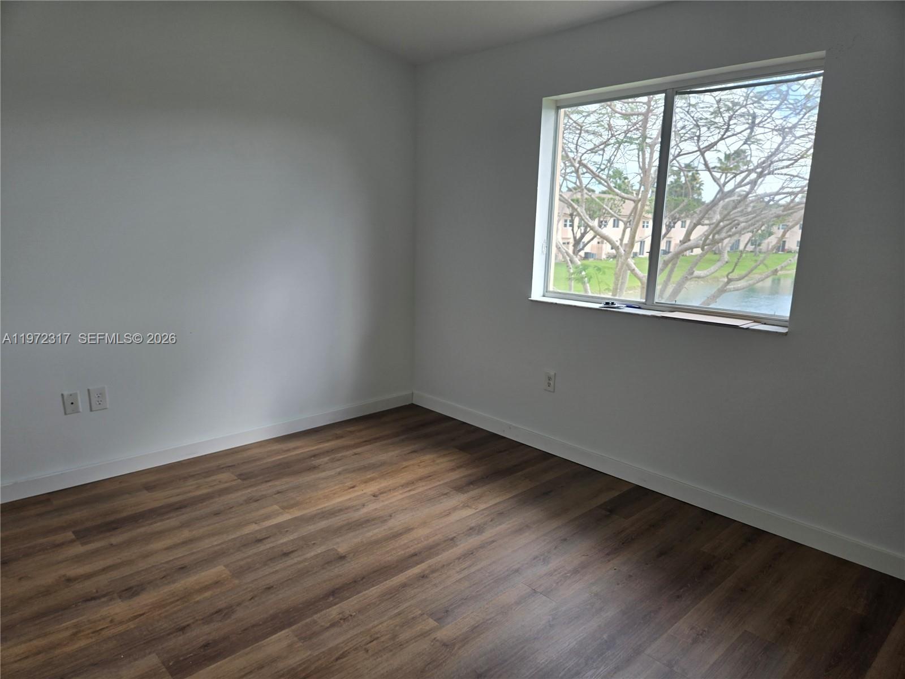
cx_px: 452
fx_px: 601
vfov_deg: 58.9
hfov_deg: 73.9
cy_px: 340
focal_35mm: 23
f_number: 1.8
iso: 25
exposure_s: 1/184
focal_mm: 5.4
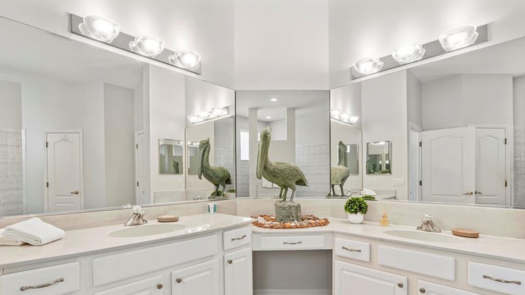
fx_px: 251
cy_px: 184
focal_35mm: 18
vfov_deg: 60.2
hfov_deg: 92.6
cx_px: 255
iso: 200
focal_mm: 16
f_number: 9
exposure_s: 1/5
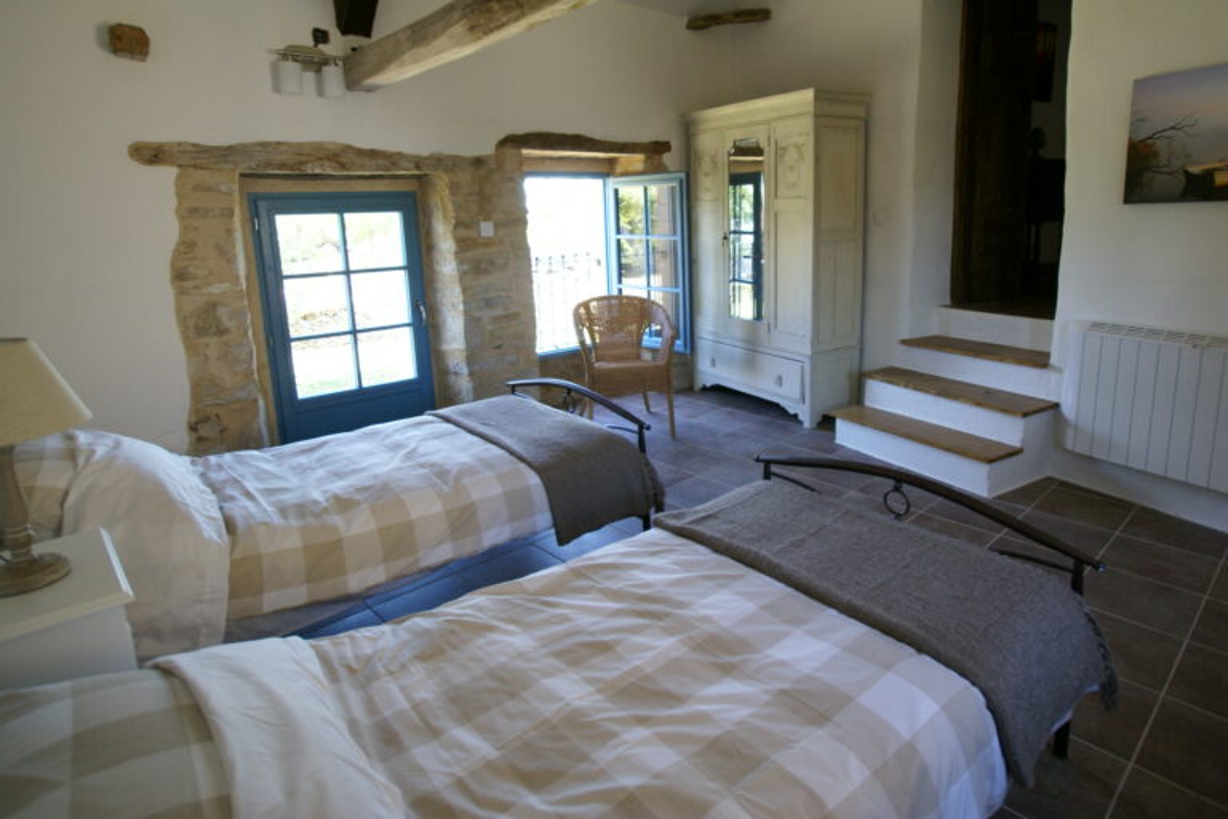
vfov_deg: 63.2
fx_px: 665
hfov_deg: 85.4
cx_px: 614
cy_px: 410
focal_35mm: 20
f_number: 5
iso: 125
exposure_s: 1/30
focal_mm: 13
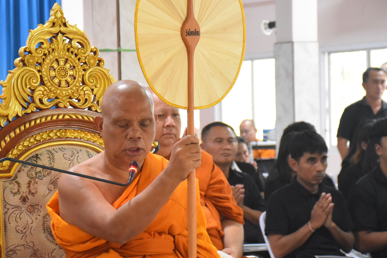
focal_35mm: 152
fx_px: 1634
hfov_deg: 13.5
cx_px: 138
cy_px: 105
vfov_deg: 9.0
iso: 3200
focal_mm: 62
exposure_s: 1/30
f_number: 5
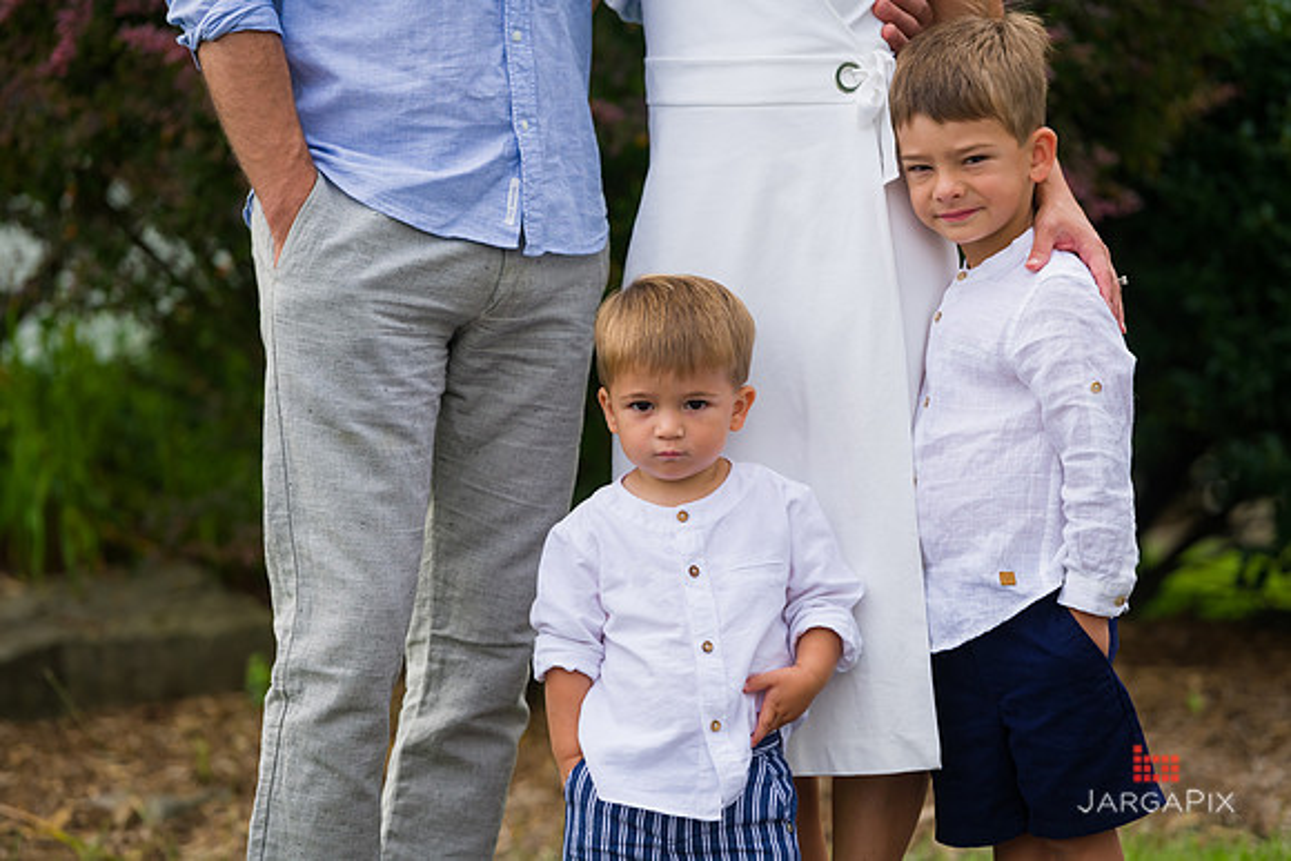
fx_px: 6277
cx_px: 646
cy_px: 430
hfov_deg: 11.7
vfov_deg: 7.9
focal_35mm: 175
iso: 200
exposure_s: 1/800
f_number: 4
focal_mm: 175
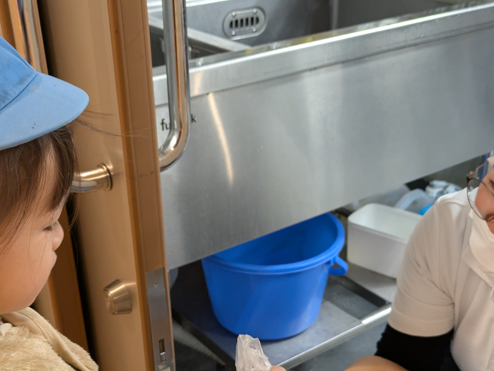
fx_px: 685
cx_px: 245
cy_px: 261
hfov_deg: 39.7
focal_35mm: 48
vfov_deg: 29.9
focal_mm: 5.43
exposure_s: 1/100
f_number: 1.89
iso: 378
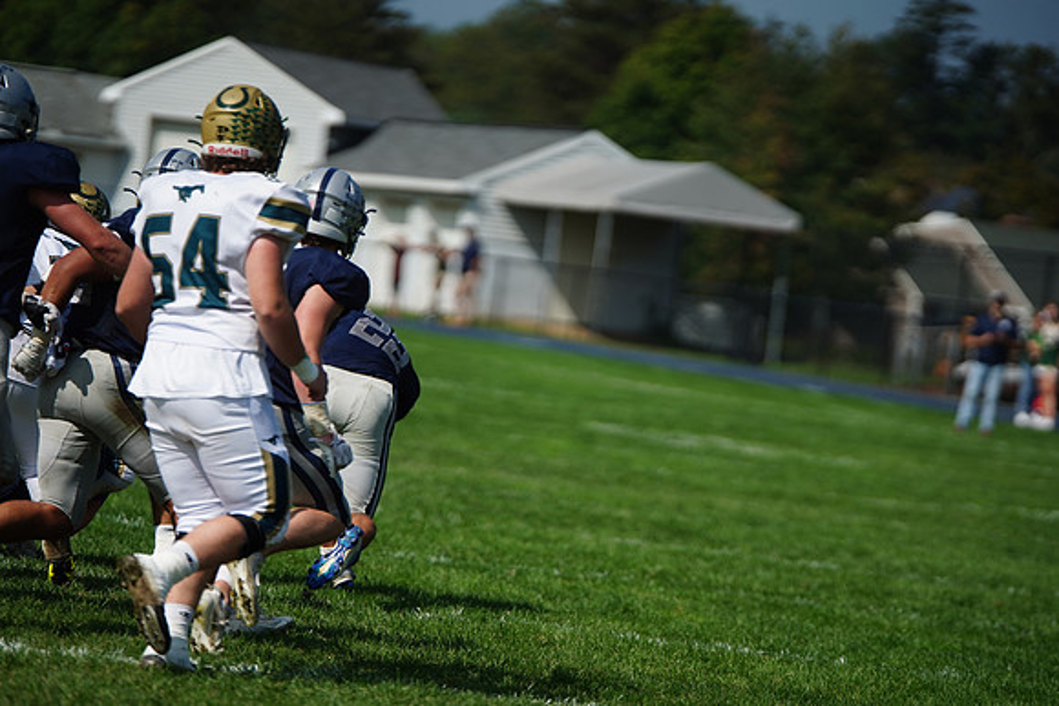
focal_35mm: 247
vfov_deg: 5.6
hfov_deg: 8.3
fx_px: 7267
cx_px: 530
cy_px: 353
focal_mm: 247
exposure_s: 1/8000
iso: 400
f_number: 2.8
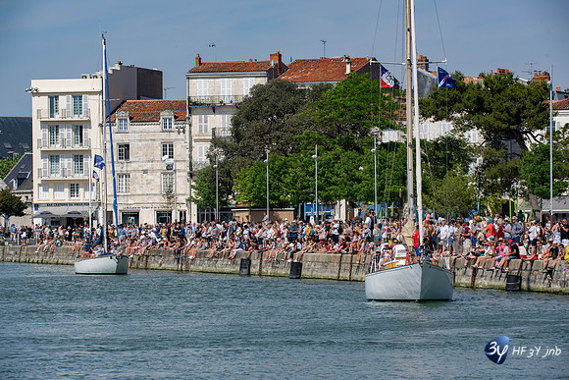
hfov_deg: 10.3
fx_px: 3162
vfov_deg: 6.9
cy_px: 190
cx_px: 284
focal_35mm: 200
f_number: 11
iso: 360
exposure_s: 1/800
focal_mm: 200
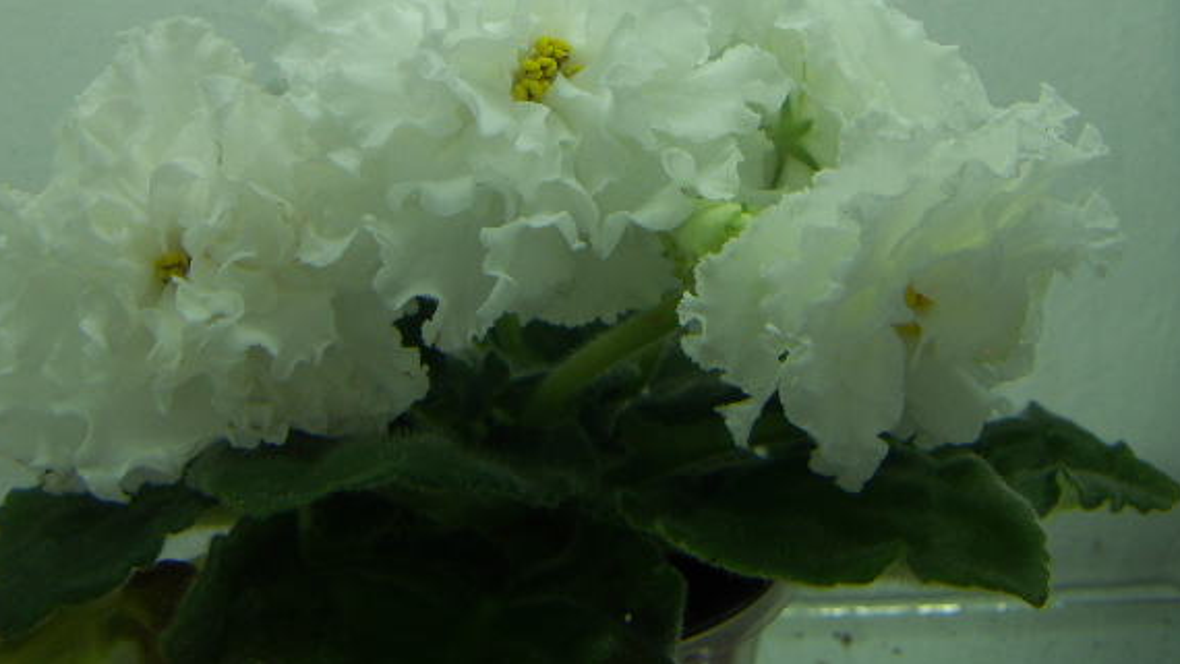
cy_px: 178
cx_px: 542
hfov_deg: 46.3
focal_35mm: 44
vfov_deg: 26.8
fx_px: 1377
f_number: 2.8
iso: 50
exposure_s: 1/250
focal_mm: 4.7
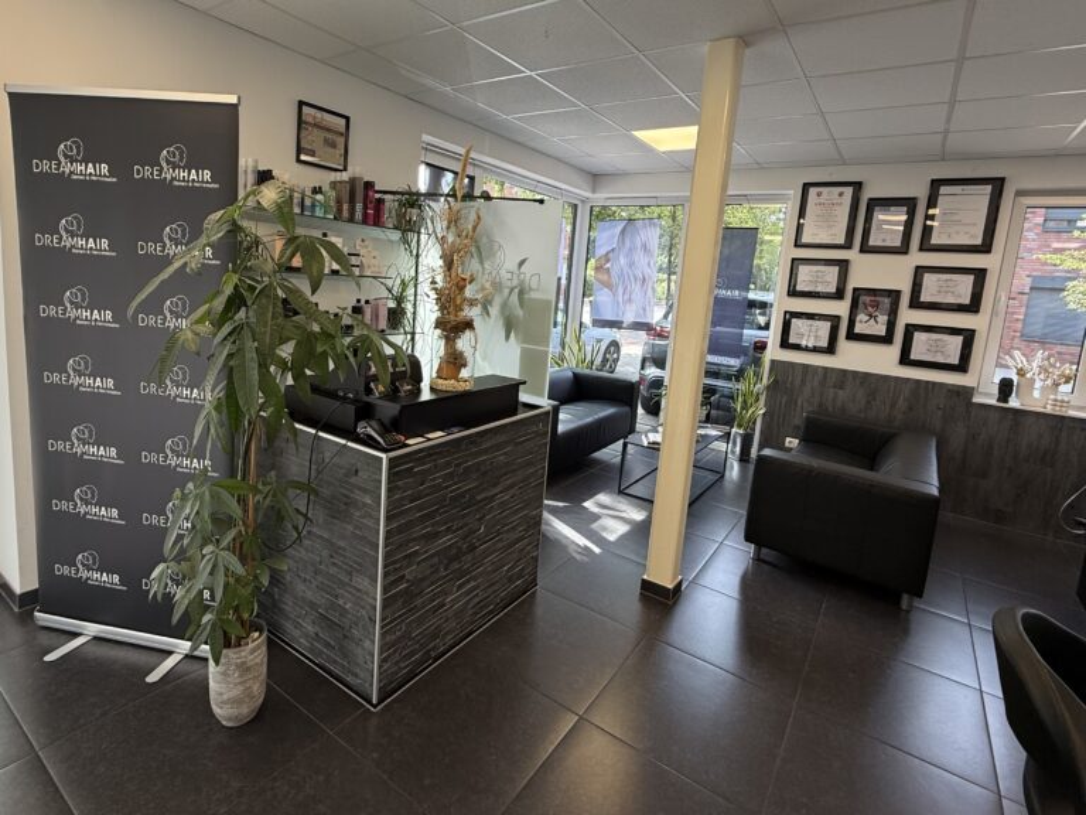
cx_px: 543
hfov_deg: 102.1
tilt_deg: -8.4
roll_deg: -4.2
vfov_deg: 85.7
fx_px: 439
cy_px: 408
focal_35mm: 14
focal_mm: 2.22
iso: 80
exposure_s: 1/99
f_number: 2.2
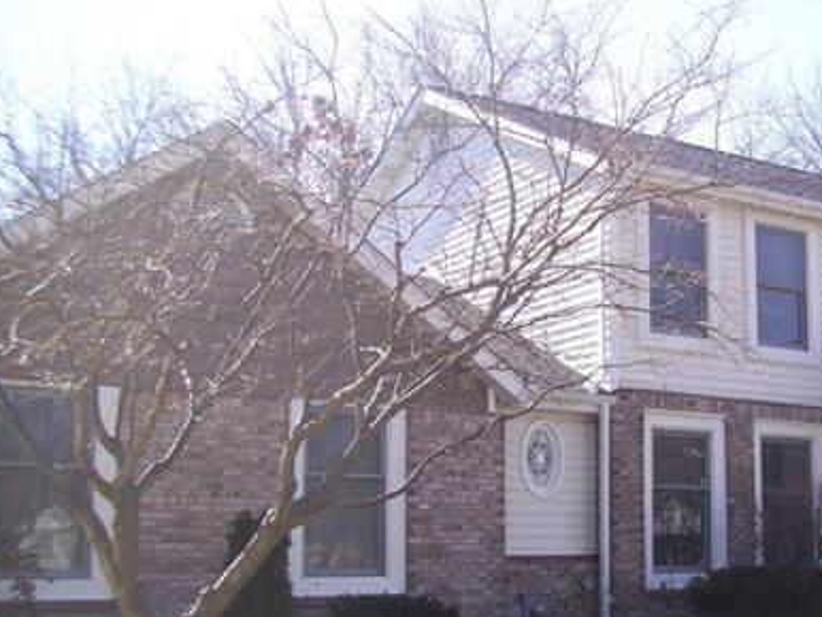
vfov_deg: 27.5
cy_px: 372
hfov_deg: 34.9
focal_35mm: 53
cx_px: 667
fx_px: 1259
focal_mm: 5.7
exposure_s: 1/320
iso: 80
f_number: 2.9
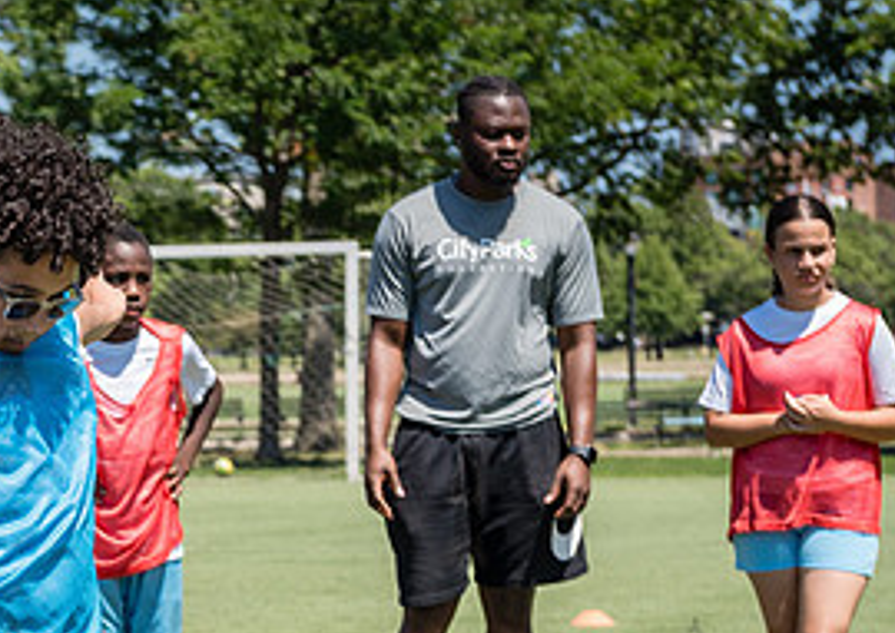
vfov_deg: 9.0
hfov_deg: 12.6
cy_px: 678
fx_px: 3978
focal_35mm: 157
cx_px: -50
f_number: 5
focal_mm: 70
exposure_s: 1/800
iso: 200
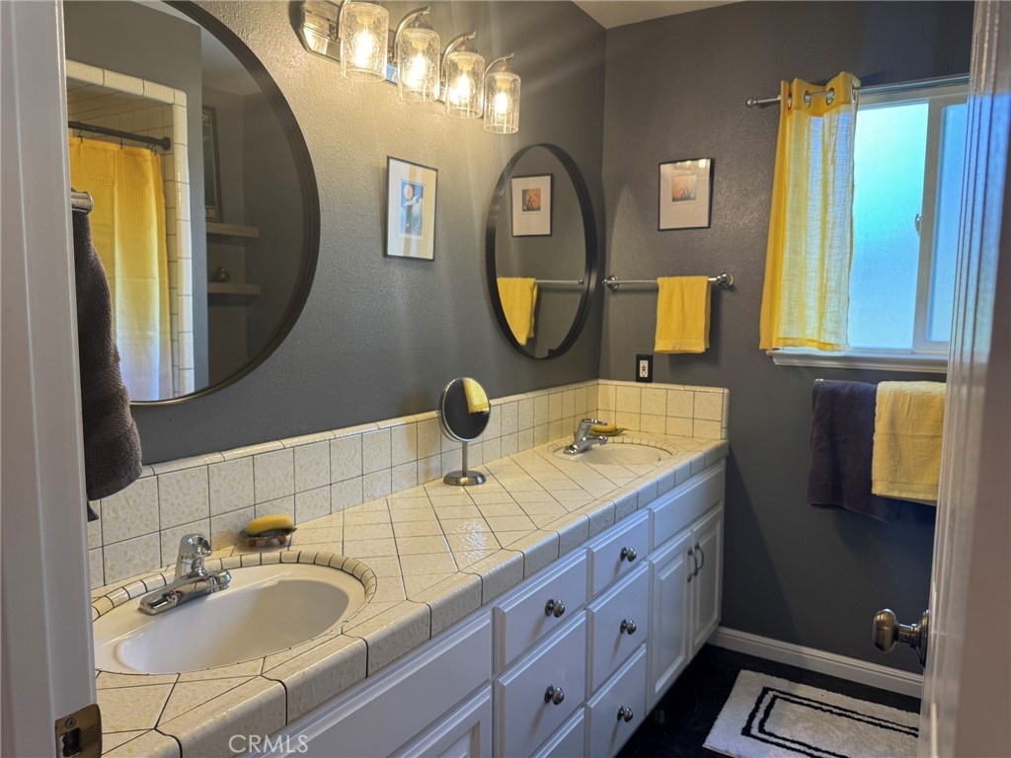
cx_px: 506
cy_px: 379
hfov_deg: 71.6
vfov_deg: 56.8
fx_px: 701
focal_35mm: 24
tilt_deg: -6.4
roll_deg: -0.5
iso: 100
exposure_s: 1/120
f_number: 1.78
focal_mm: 6.76
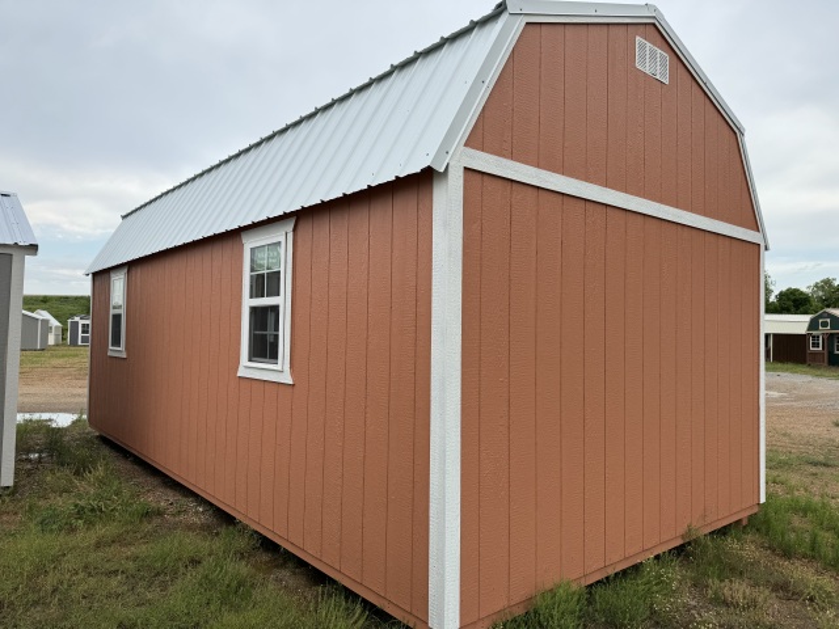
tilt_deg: +0.8
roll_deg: -0.7
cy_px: 314
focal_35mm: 24
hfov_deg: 71.6
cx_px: 420
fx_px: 582
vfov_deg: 56.8
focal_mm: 6.76
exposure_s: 1/1395
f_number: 1.78
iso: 80
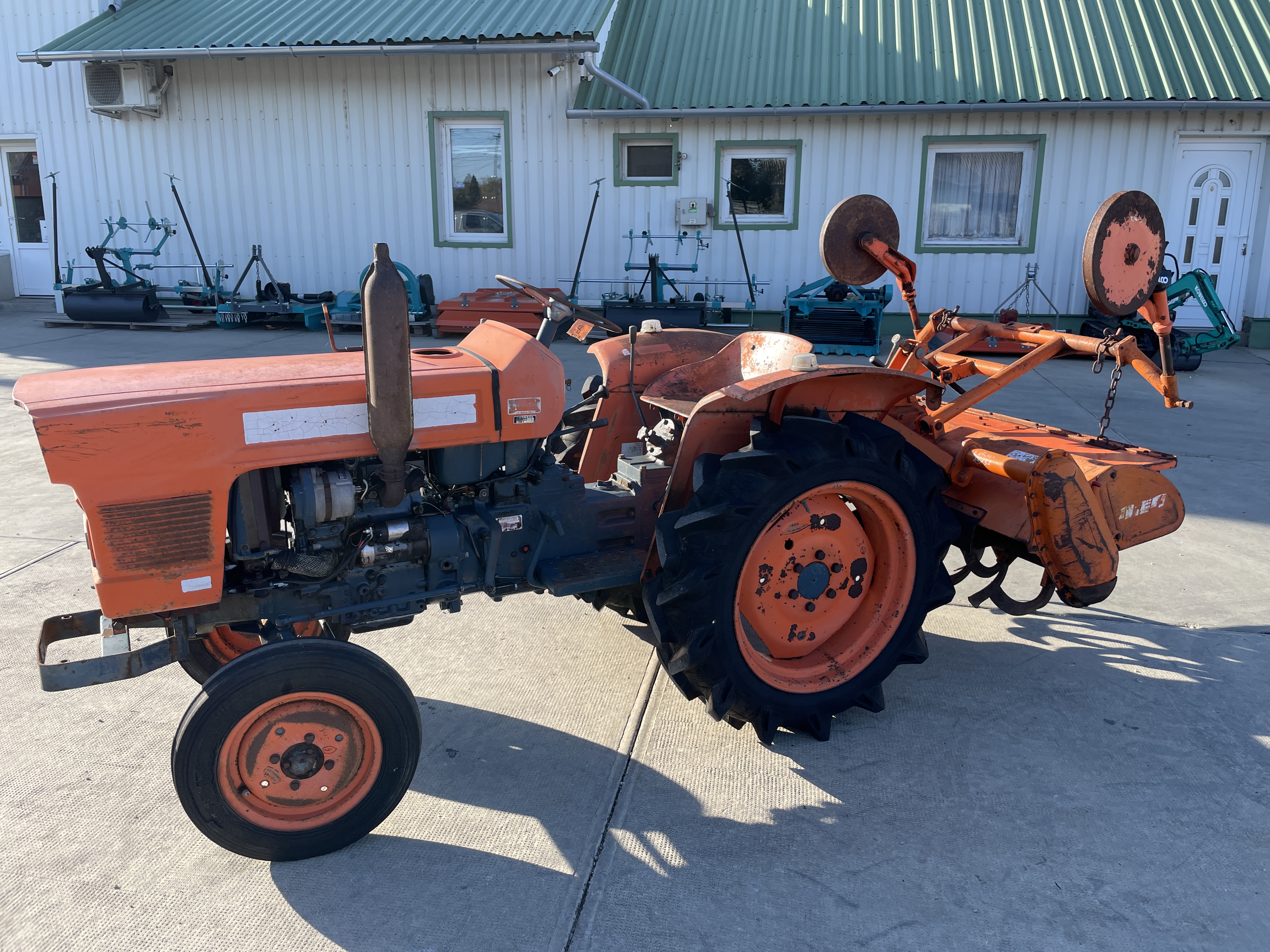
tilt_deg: -14.0
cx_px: 635
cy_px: 476
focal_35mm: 26
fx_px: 954
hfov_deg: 67.3
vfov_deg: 53.1
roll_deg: +0.0
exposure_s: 1/759
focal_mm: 4.2
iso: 32
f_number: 1.6
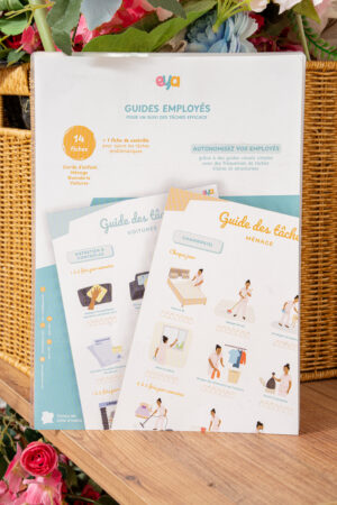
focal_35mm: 70
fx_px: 983
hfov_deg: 19.5
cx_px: 168
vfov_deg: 28.8
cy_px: 252
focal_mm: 70
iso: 100
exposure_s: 1.6
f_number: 10
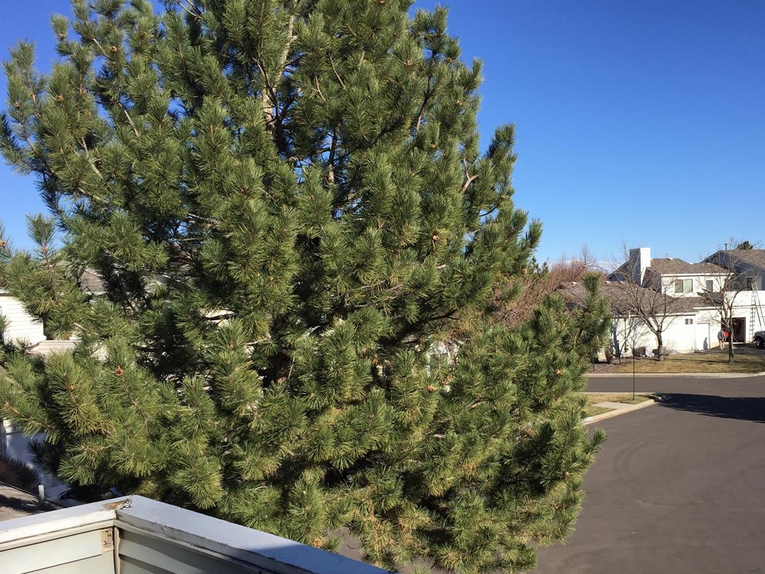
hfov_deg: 49.9
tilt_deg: -3.3
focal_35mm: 37
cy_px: 339
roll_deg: +1.4
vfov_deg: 38.6
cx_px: 454
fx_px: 818
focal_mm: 4.15
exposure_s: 1/1721
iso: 32
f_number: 2.2
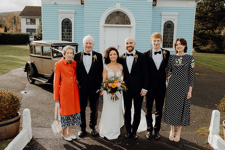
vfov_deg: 36.0
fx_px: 231
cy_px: 75
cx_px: 112
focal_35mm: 37
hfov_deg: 51.9
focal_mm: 37
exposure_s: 1/500
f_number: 5
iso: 250
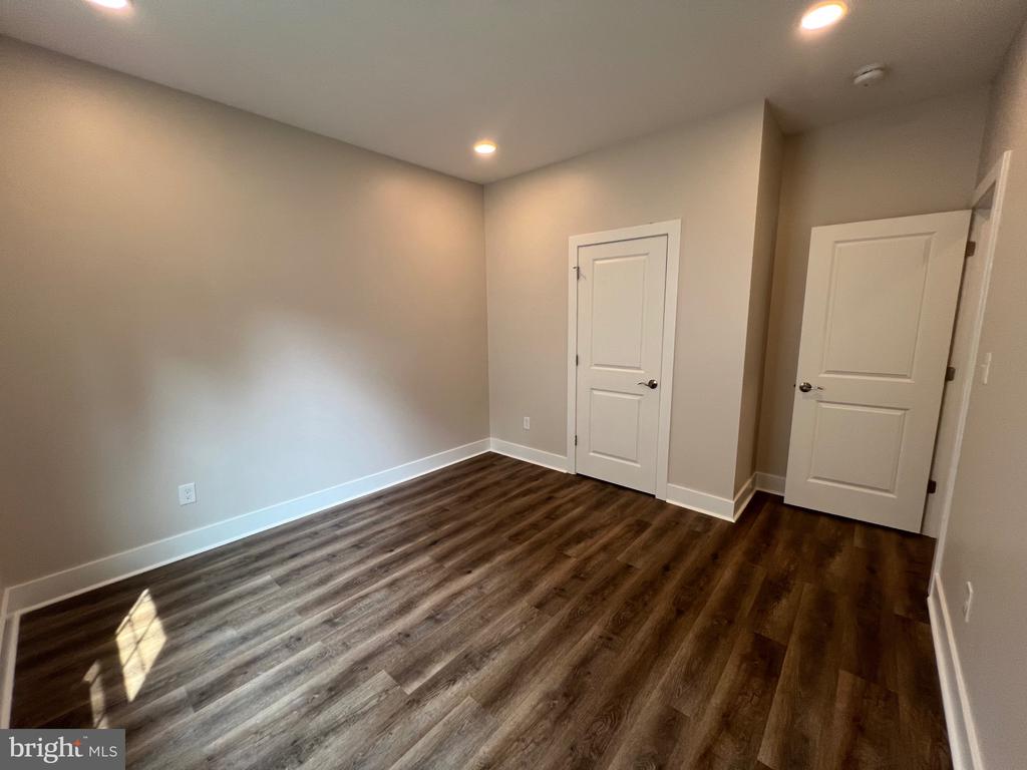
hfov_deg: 106.2
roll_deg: +1.6
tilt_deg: -8.7
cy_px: 385
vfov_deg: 89.9
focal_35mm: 13
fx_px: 386
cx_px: 514
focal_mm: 1.57
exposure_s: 1/120
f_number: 1.8
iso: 125
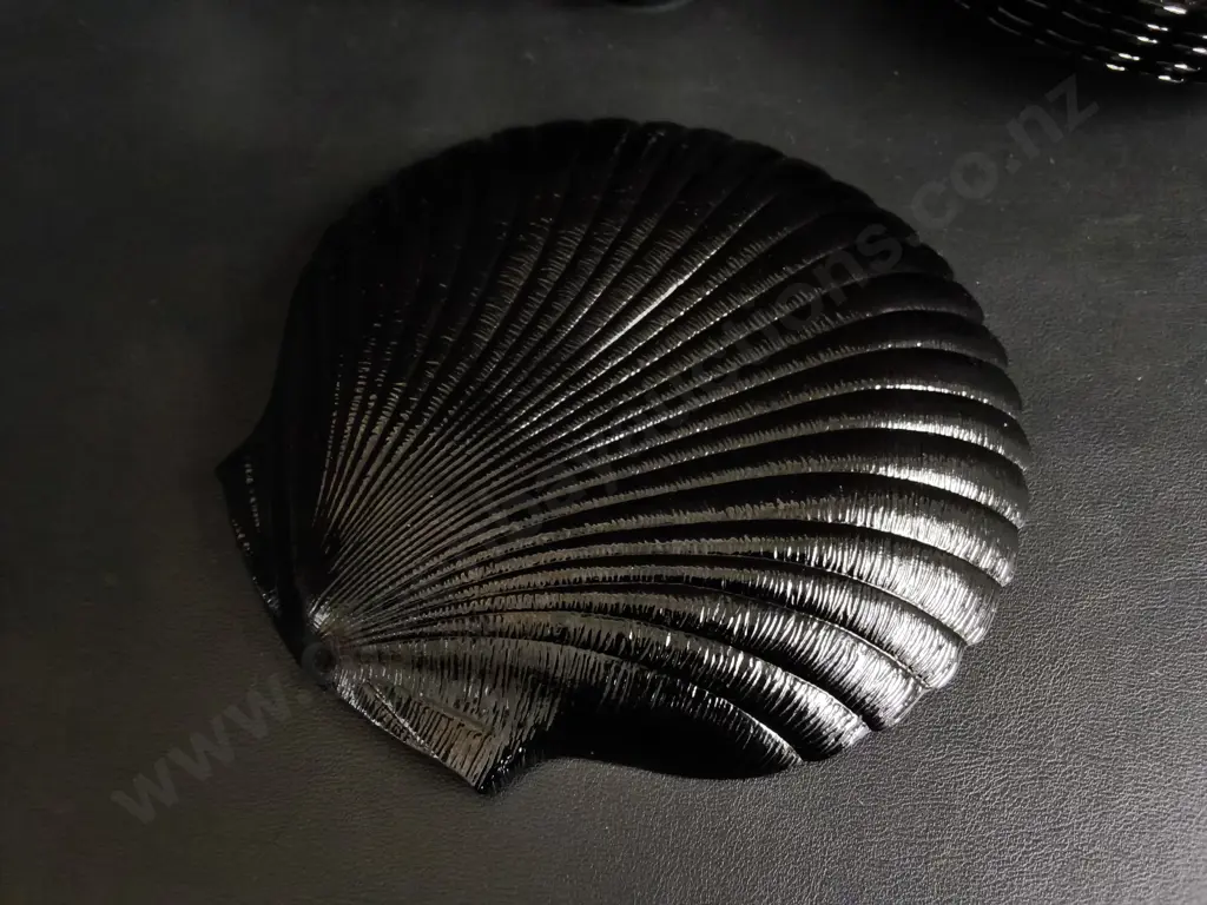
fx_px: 941
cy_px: 452
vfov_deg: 51.4
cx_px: 604
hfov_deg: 65.3
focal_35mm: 27
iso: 320
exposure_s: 1/50
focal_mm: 2.87
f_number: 2
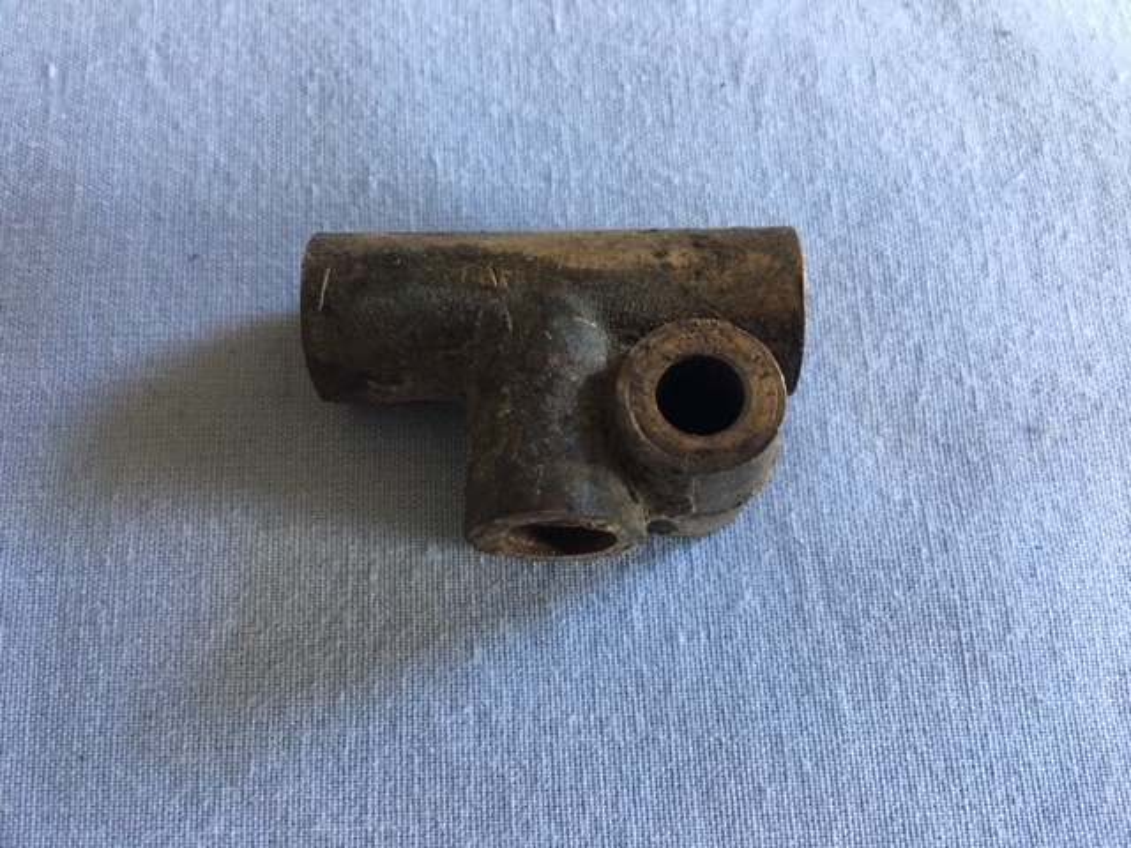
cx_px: 566
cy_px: 424
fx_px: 948
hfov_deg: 61.7
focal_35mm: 29
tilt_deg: -74.5
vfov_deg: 48.2
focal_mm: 4.15
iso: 125
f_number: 2.2
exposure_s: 1/33
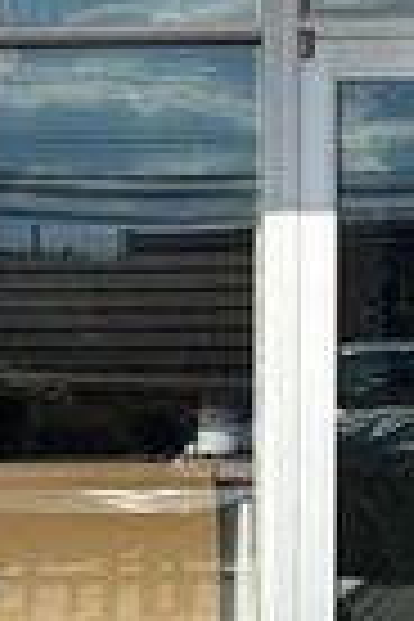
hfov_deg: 10.2
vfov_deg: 15.6
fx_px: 2260
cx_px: 585
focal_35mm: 131
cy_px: 250
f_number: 1.6
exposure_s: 1/6993
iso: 50
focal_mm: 5.96
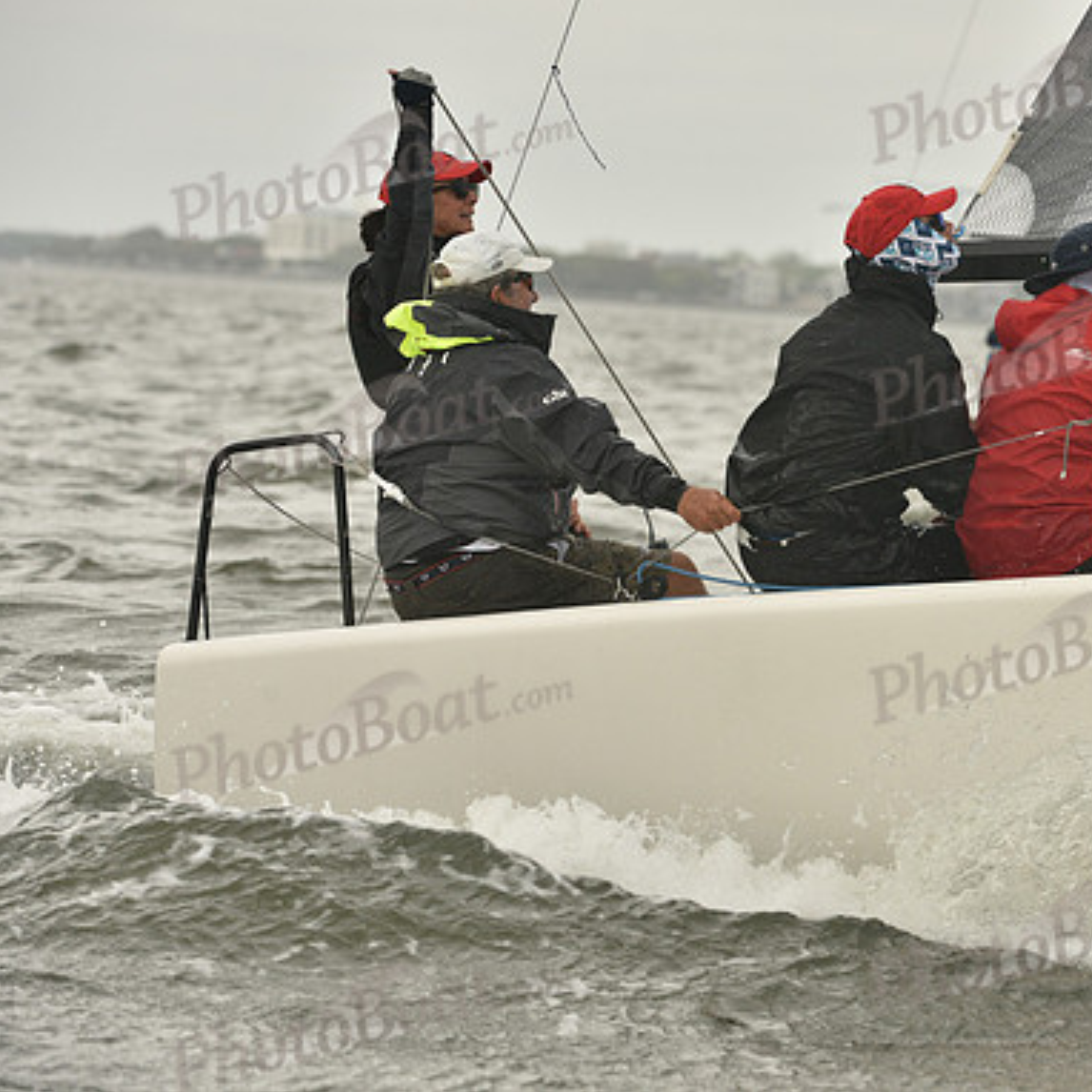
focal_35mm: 258
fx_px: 9208
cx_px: 723
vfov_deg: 6.8
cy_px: 542
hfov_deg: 6.8
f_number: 6.3
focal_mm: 200
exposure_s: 1/1000
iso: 400
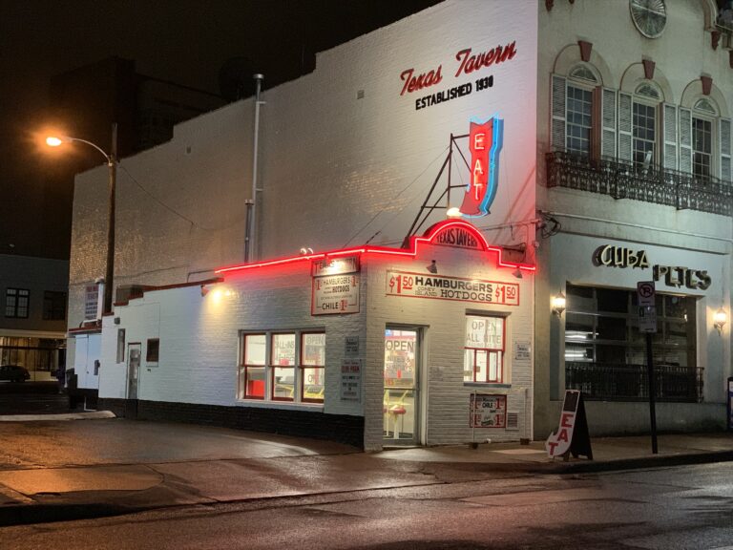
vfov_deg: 28.0
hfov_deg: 36.8
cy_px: 275
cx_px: 366
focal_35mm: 52
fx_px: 1101
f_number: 2.4
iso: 500
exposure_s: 1/40
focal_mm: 6
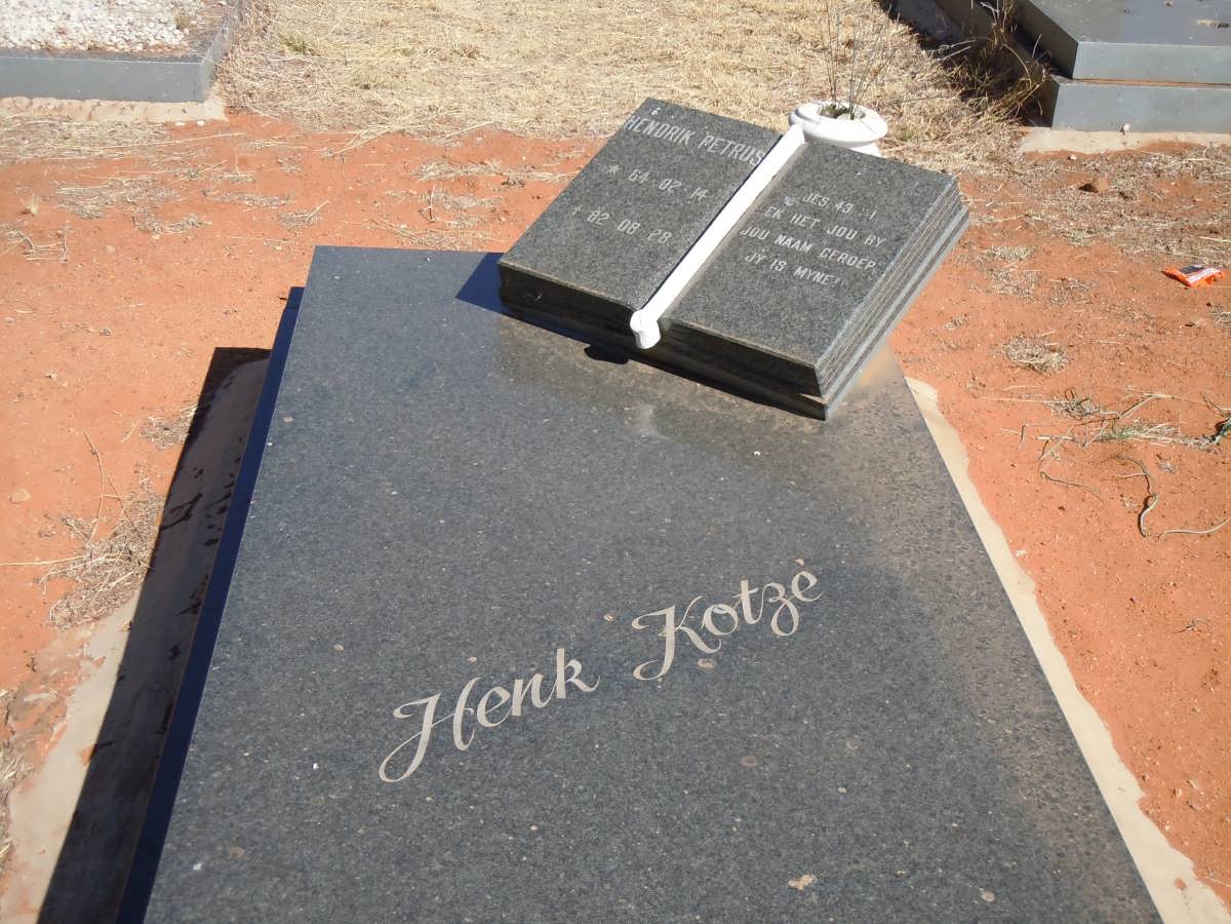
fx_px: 1849
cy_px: 462
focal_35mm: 52
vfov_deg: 28.0
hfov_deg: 36.8
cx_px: 616
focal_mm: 9.3
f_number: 7.8
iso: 200
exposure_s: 1/320
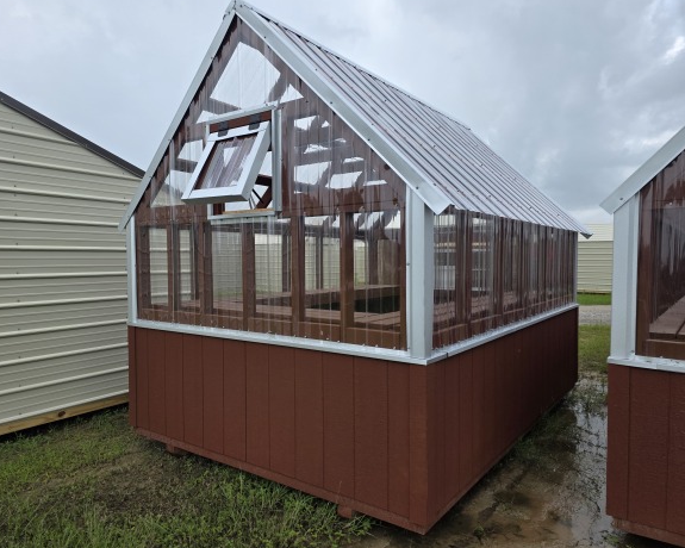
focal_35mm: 25
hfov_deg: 68.0
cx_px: 313
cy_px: 273
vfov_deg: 56.8
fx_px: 507
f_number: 1.7
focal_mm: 6.3
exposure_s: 1/3211
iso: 80
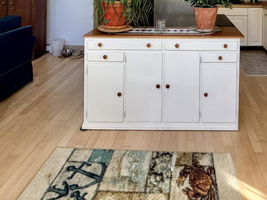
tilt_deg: +1.5
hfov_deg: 55.2
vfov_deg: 36.3
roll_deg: +0.0
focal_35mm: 32
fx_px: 247
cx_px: 185
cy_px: -28
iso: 200
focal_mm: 2.22
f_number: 2.2
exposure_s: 1/99
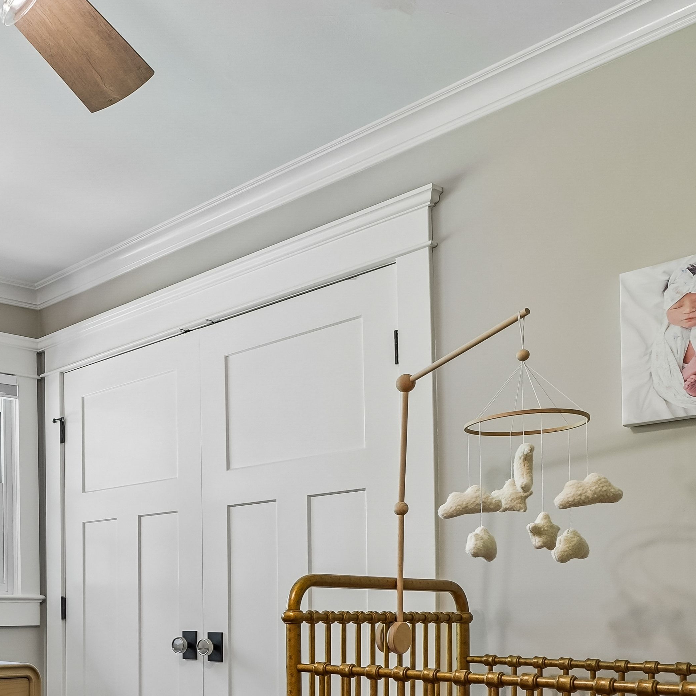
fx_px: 887
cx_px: -42
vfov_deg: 40.0
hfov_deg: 37.0
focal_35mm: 39
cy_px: 610
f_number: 5.6
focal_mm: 16
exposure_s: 1/30
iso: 640
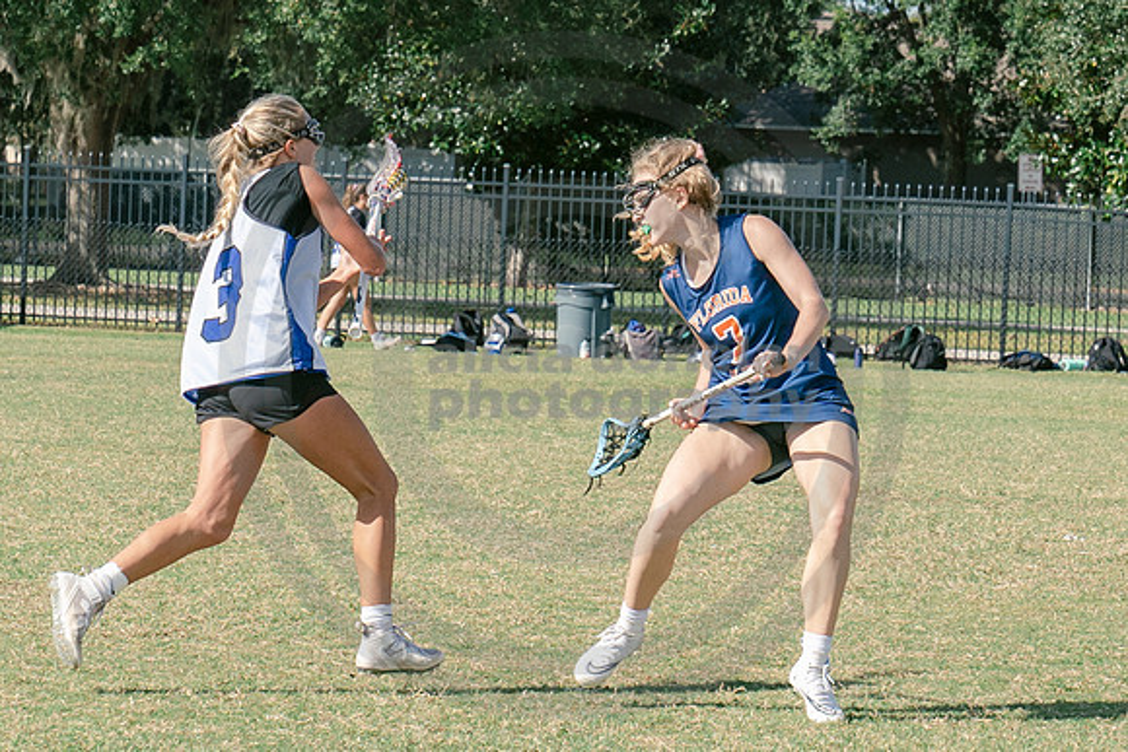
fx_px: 6955
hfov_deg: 9.3
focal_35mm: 222
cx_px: 628
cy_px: 385
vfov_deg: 6.2
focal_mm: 70
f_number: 5.6
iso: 250
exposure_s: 1/1000
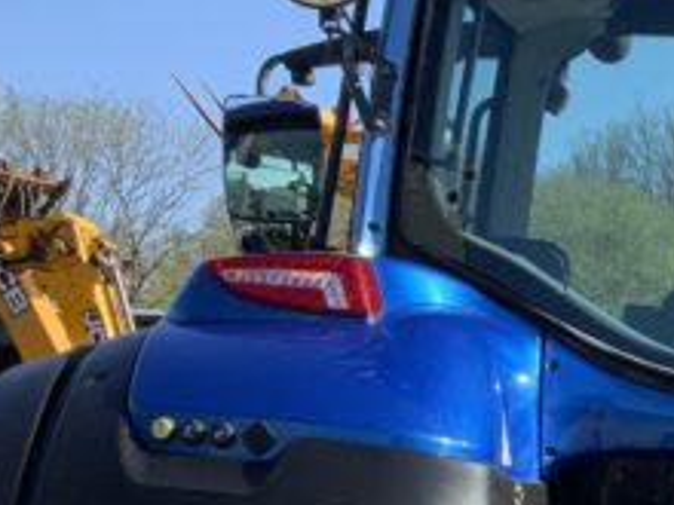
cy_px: 585
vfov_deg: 10.8
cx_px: 953
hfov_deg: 13.9
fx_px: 2629
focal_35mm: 135
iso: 16
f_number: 1.8
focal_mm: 3
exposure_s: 1/816
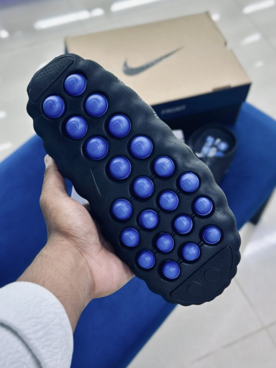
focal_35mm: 51
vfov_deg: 37.5
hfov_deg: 28.6
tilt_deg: -56.2
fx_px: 542
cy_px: 175
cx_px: 139
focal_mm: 6.86
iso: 125
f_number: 1.78
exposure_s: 1/102
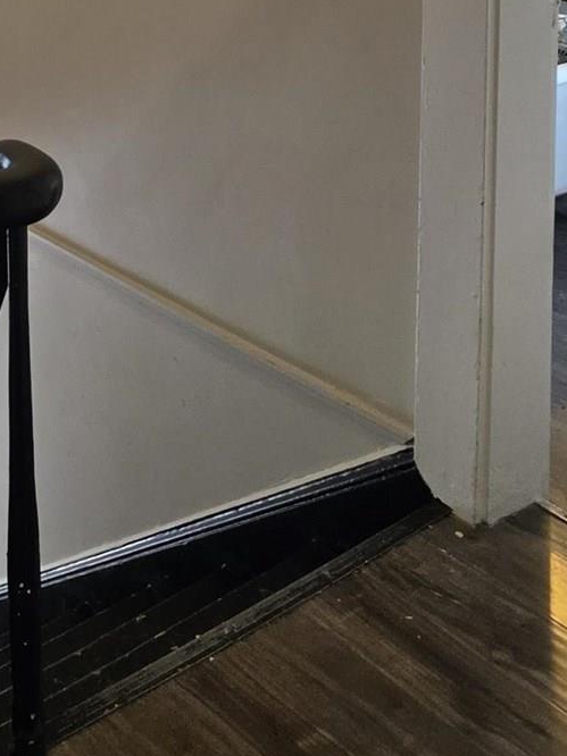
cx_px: -115
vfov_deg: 33.9
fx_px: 983
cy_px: -156
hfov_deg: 28.1
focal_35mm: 45
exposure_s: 1/120
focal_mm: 2.2
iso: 250
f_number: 1.9
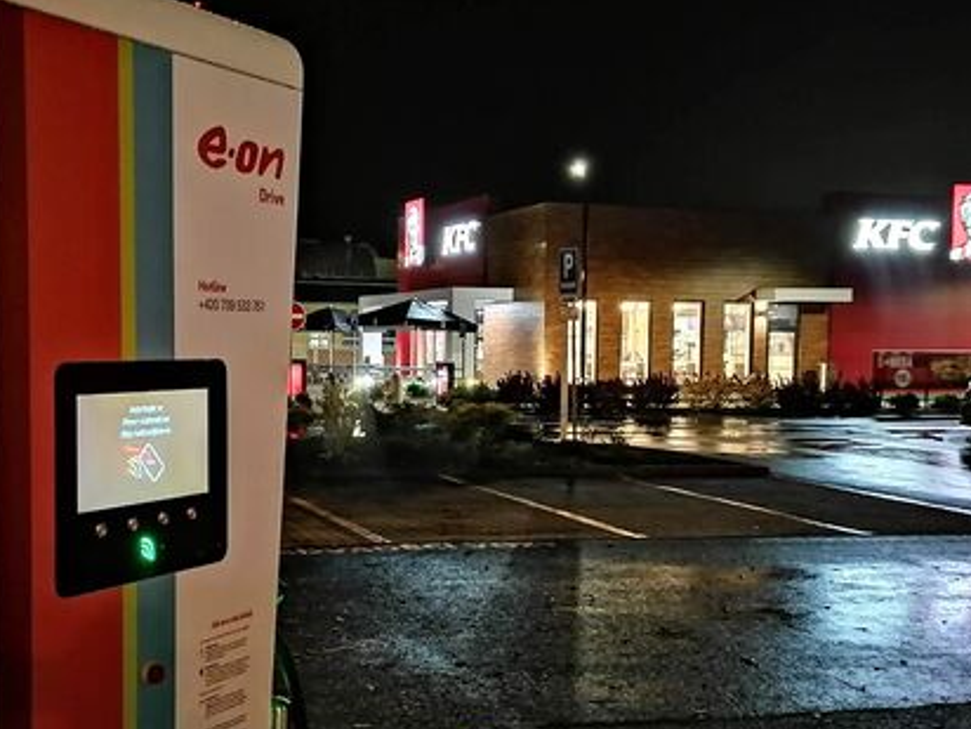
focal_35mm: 48
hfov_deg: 39.5
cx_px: 391
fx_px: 1346
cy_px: 415
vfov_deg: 30.2
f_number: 1.8
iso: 1000
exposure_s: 1/1.67
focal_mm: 5.3
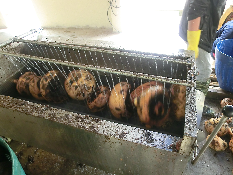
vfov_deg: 56.8
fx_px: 162
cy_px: 88
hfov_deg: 71.6
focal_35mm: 24
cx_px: 116
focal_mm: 4.24
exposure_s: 1/60
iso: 250
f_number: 3
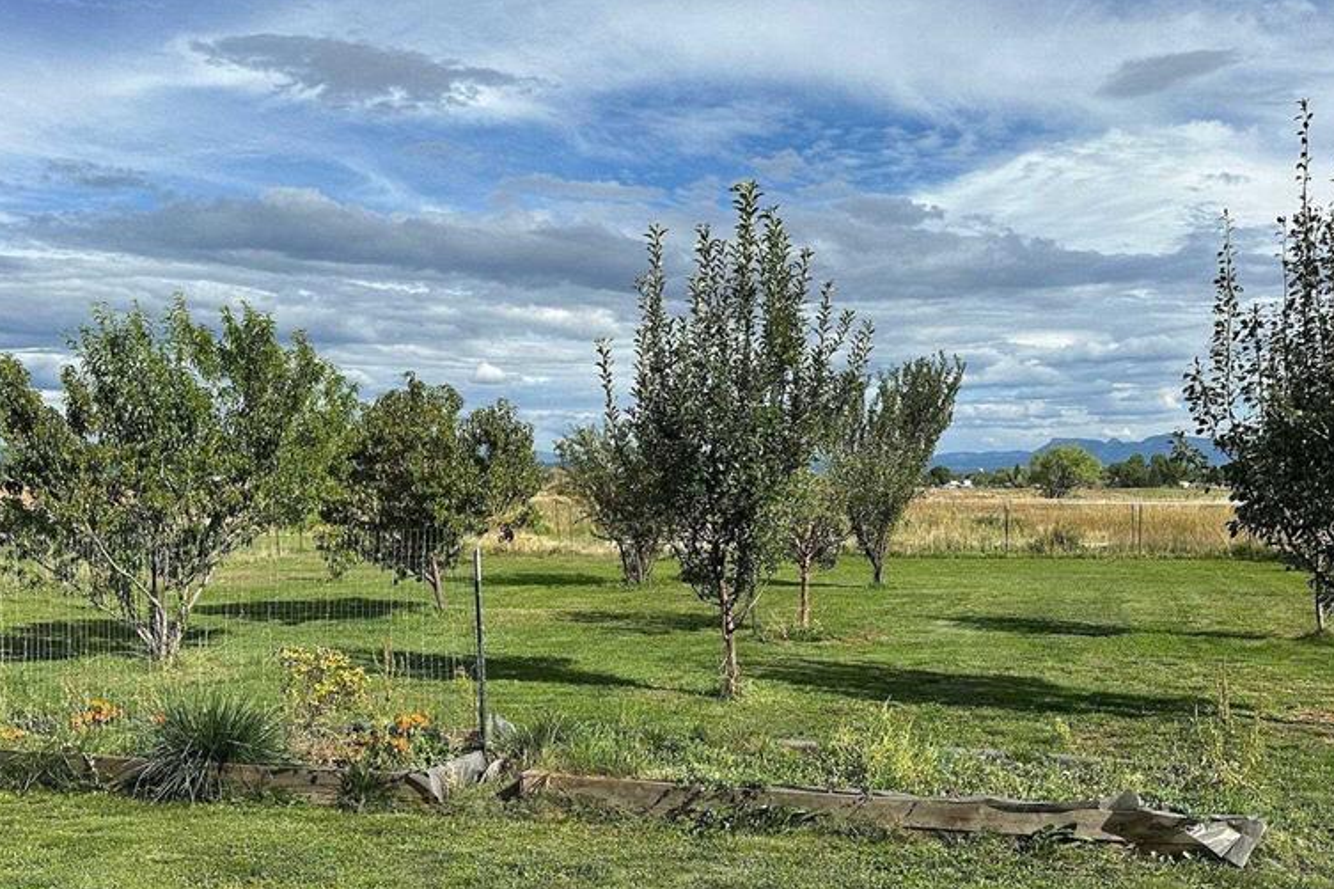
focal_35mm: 34
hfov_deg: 55.8
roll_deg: +1.1
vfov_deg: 38.5
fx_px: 1260
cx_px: 676
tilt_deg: -5.2
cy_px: 580
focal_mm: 6.86
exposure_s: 1/5263
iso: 80
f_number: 1.78
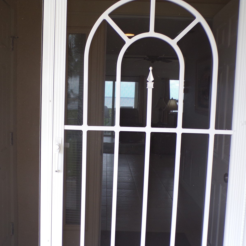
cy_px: 123
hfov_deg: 38.2
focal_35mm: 44
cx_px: 98
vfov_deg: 38.3
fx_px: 354
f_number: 3.3
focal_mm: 6.6
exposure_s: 1/140
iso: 80
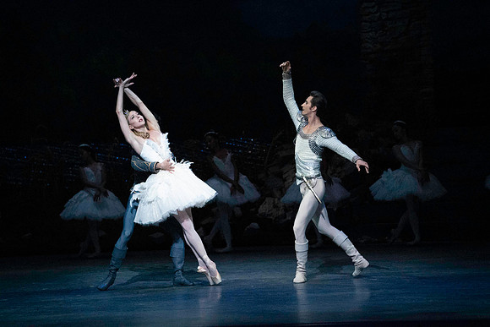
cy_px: 164
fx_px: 2723
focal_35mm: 200
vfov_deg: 6.9
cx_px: 245
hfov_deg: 10.3
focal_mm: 200
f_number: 5
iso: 25600
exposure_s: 1/400
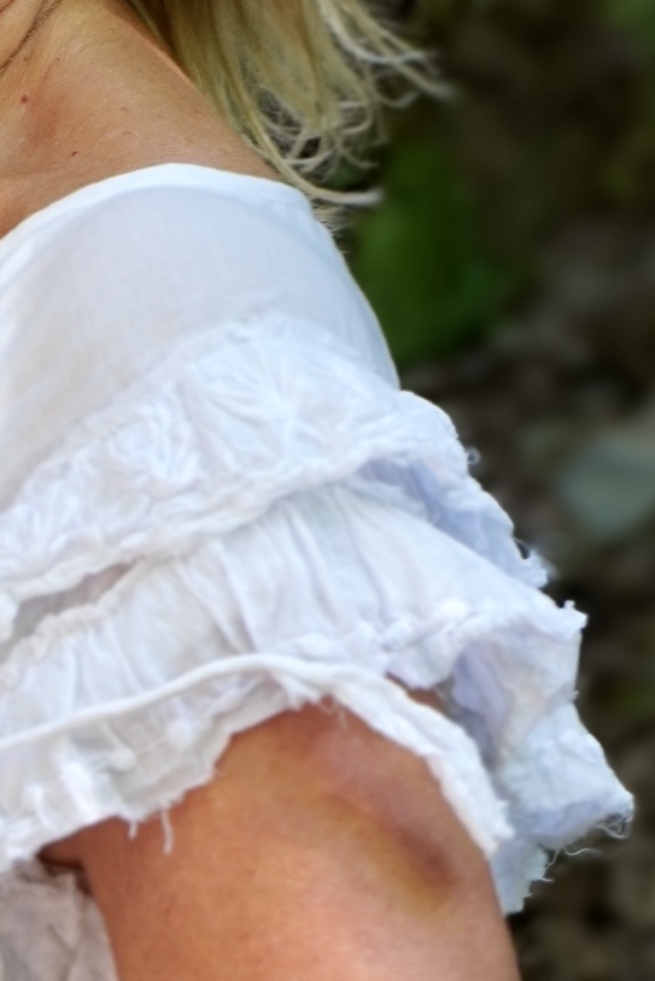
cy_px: 647
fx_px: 5919
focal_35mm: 217
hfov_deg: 6.3
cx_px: -26
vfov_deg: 9.5
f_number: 5.6
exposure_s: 1/160
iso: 800
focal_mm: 46
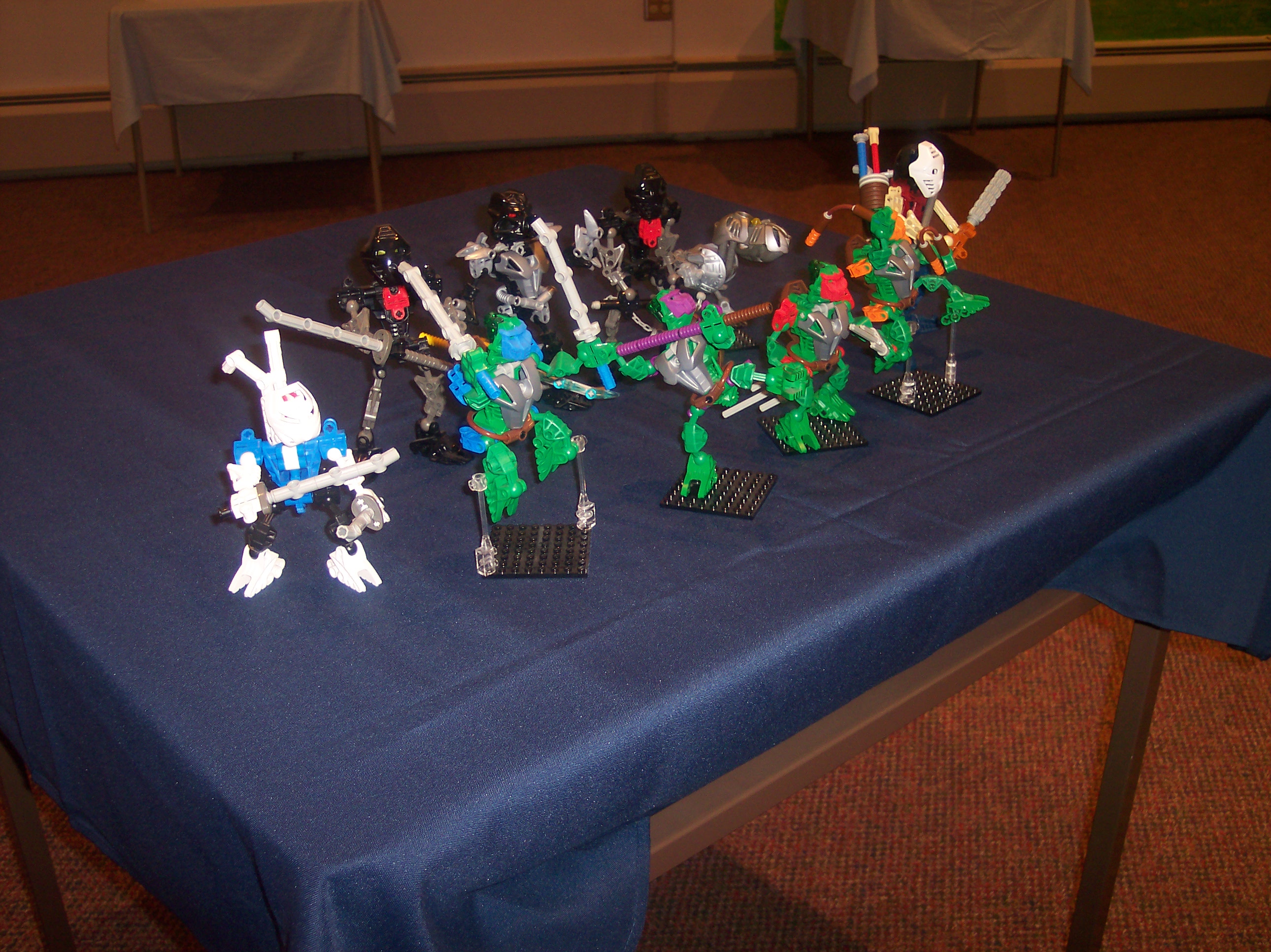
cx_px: 636
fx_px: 1394
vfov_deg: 37.7
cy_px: 476
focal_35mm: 38
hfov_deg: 49.0
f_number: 2.8
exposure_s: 1/30
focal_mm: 8
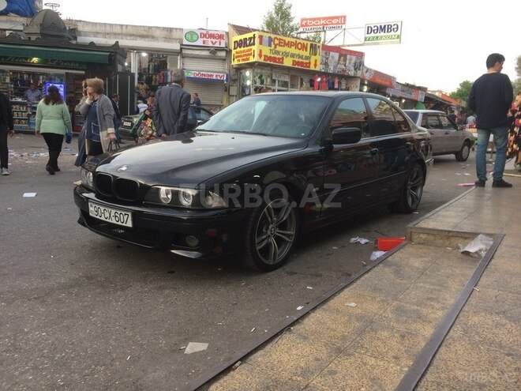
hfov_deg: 61.7
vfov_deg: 48.2
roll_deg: -2.8
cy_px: 196
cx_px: 260
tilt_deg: -8.5
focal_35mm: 29
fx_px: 436
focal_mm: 4.15
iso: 40
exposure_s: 1/100
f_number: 2.2
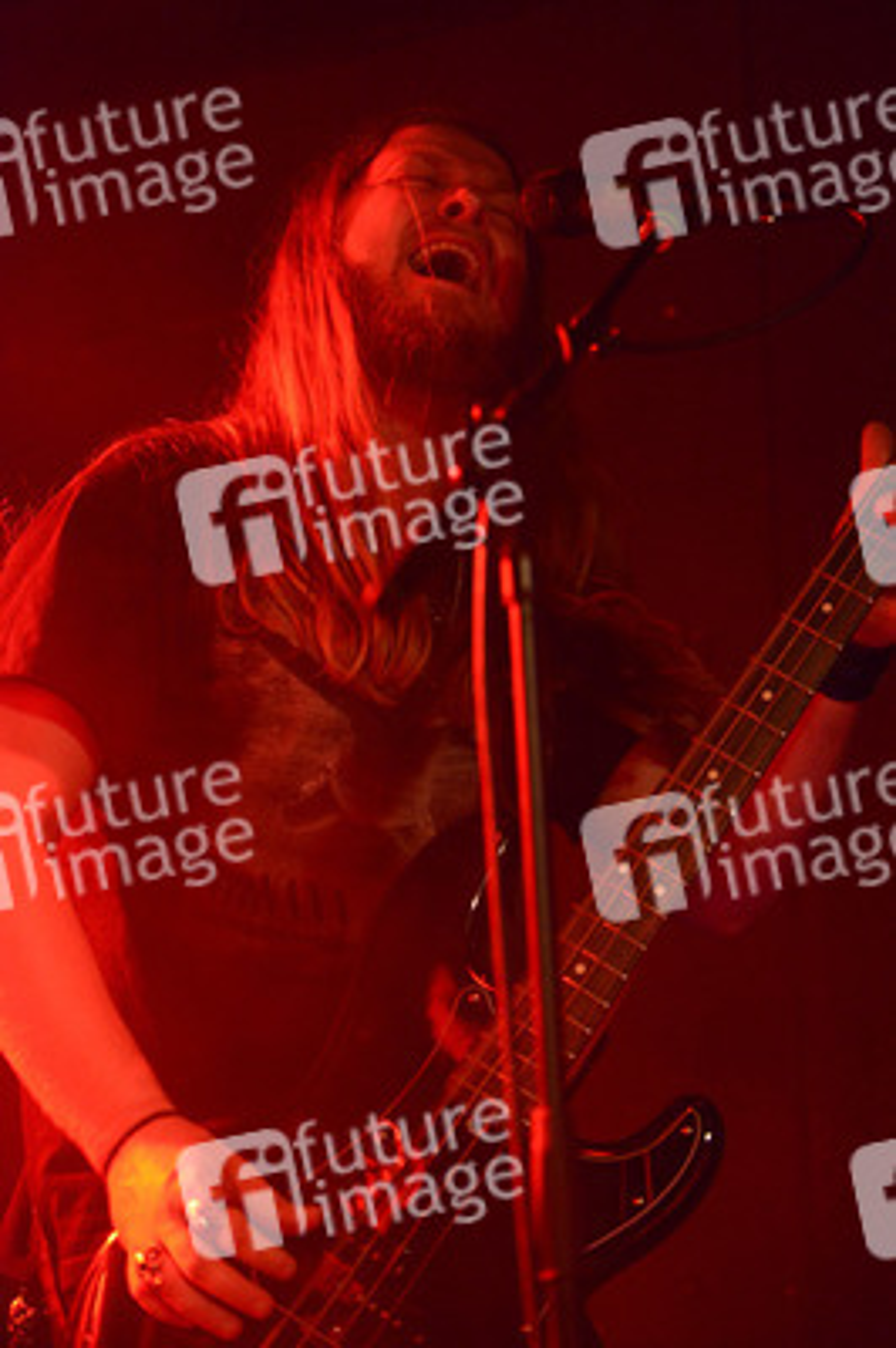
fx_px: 2992
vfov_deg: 25.4
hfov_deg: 17.0
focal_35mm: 80
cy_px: 674
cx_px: 448
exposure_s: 1/160
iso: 6400
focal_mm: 80
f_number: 2.8
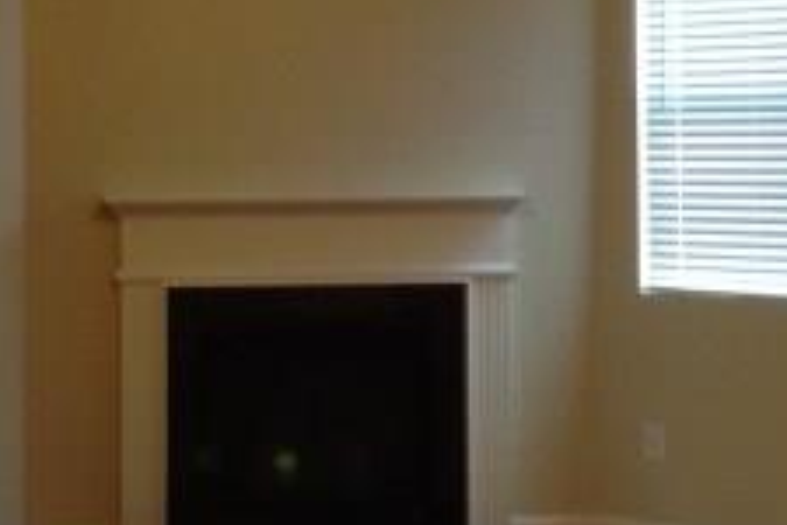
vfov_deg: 13.9
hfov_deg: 20.8
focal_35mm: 98
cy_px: 108
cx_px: 334
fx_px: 2142
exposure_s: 1/24
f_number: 2.4
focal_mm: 3.3
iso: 100
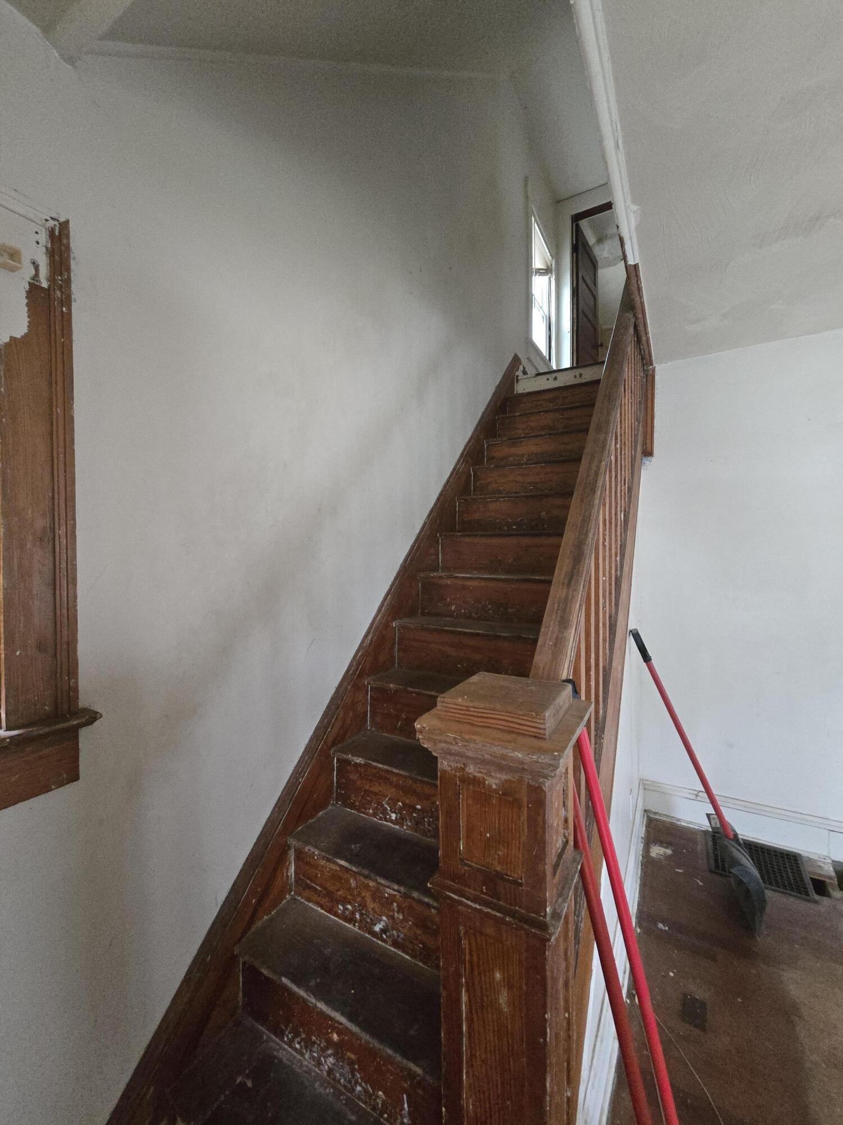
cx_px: 422
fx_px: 422
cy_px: 562
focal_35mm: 13
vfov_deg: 106.2
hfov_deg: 89.9
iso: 1000
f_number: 2.2
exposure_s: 1/60
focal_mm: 2.2
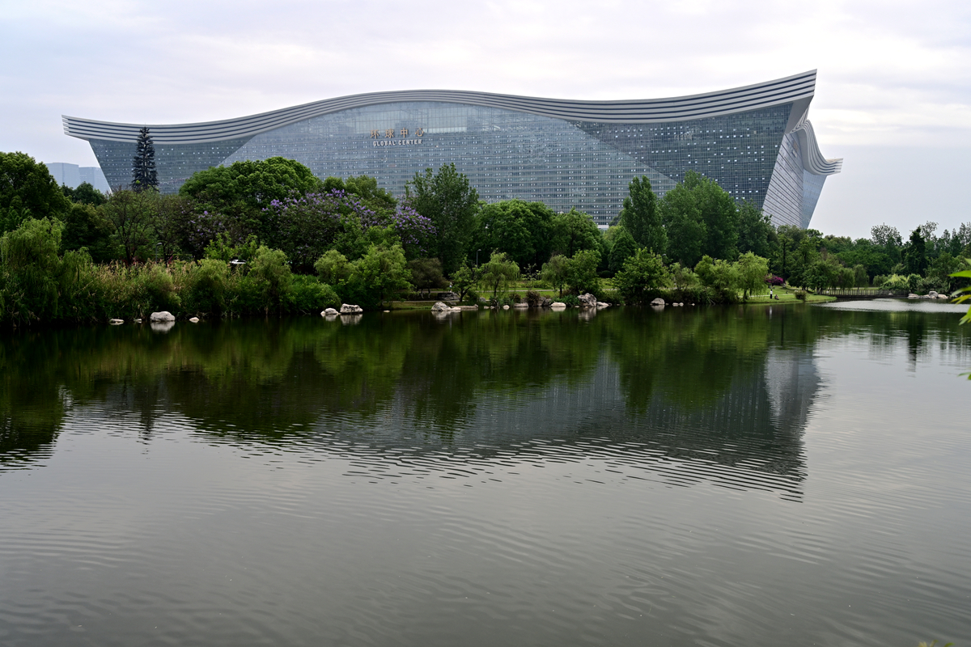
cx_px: 486
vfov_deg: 37.9
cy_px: 324
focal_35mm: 35
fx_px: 944
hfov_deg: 54.4
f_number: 8
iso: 220
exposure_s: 1/160
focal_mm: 35
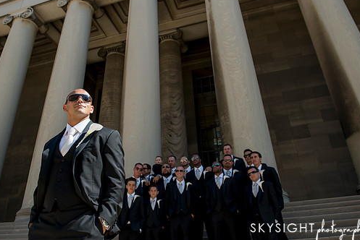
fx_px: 280
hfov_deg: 65.4
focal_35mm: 28
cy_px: 106
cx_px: 167
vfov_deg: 46.4
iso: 400
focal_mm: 24
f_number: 4.5
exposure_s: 1/2500
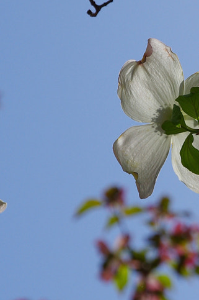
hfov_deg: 3.3
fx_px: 3498
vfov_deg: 4.9
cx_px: 176
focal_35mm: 421
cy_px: 89
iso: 100
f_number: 10
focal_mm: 85
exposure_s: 1/1000
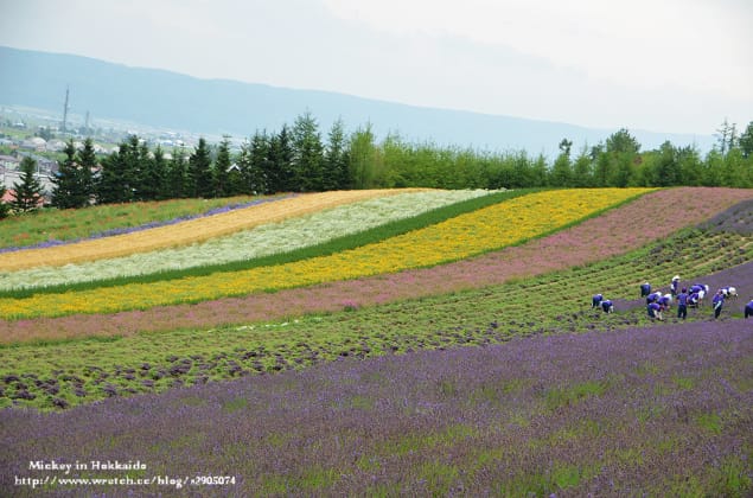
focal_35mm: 98
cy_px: 249
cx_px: 376
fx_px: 2034
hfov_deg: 21.0
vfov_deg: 14.0
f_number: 5.6
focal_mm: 65
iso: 1000
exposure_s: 1/1600
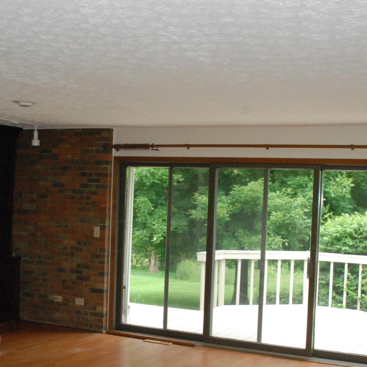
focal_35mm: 54
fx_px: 648
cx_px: 180
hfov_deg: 31.6
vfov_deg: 31.5
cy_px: 236
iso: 1600
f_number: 9
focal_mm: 20
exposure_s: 1/200
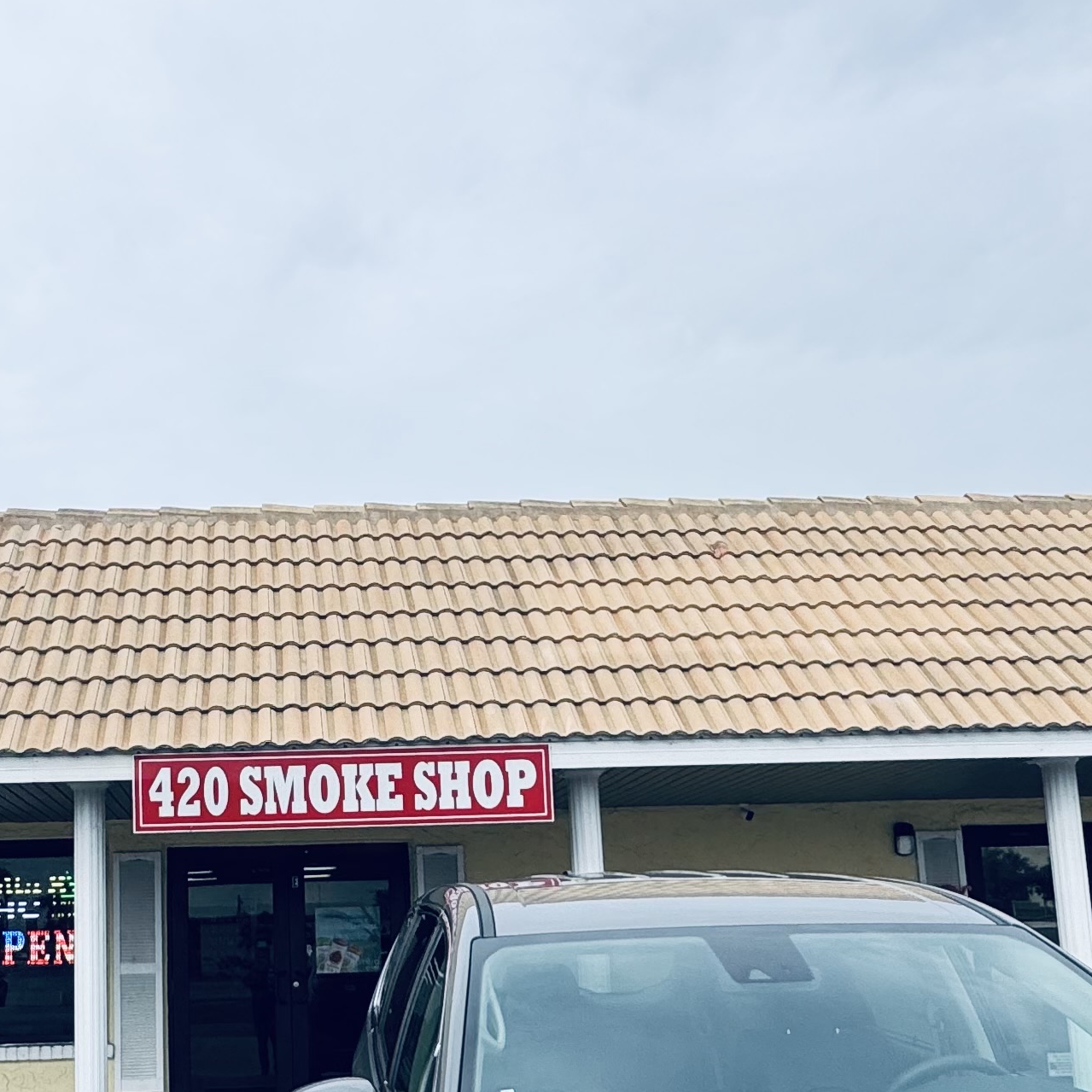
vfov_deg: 42.1
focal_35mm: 39
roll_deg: +1.2
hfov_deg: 42.0
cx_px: 319
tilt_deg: +7.2
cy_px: 754
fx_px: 1392
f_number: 2.2
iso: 50
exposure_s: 1/1477
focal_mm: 2.22
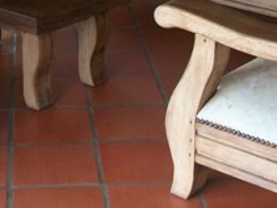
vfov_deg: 15.0
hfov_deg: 20.1
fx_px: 776
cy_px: 7
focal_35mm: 97
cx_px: 75
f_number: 2.9
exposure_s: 1/80
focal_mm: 5.7
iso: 80
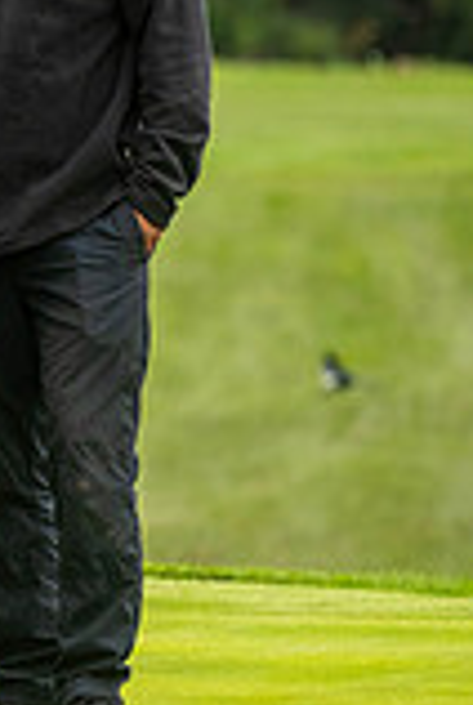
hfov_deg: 1.3
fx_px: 21564
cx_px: -808
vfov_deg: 1.9
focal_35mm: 1099
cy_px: 60
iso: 640
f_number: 6.3
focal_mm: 300
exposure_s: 1/500
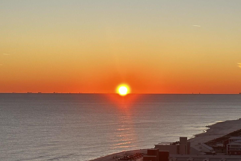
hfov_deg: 19.1
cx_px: 225
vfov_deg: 13.0
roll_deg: -0.4
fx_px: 703
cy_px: 87
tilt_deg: -0.4
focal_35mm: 105
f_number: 1.78
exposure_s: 1/1541
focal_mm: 6.86
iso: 64
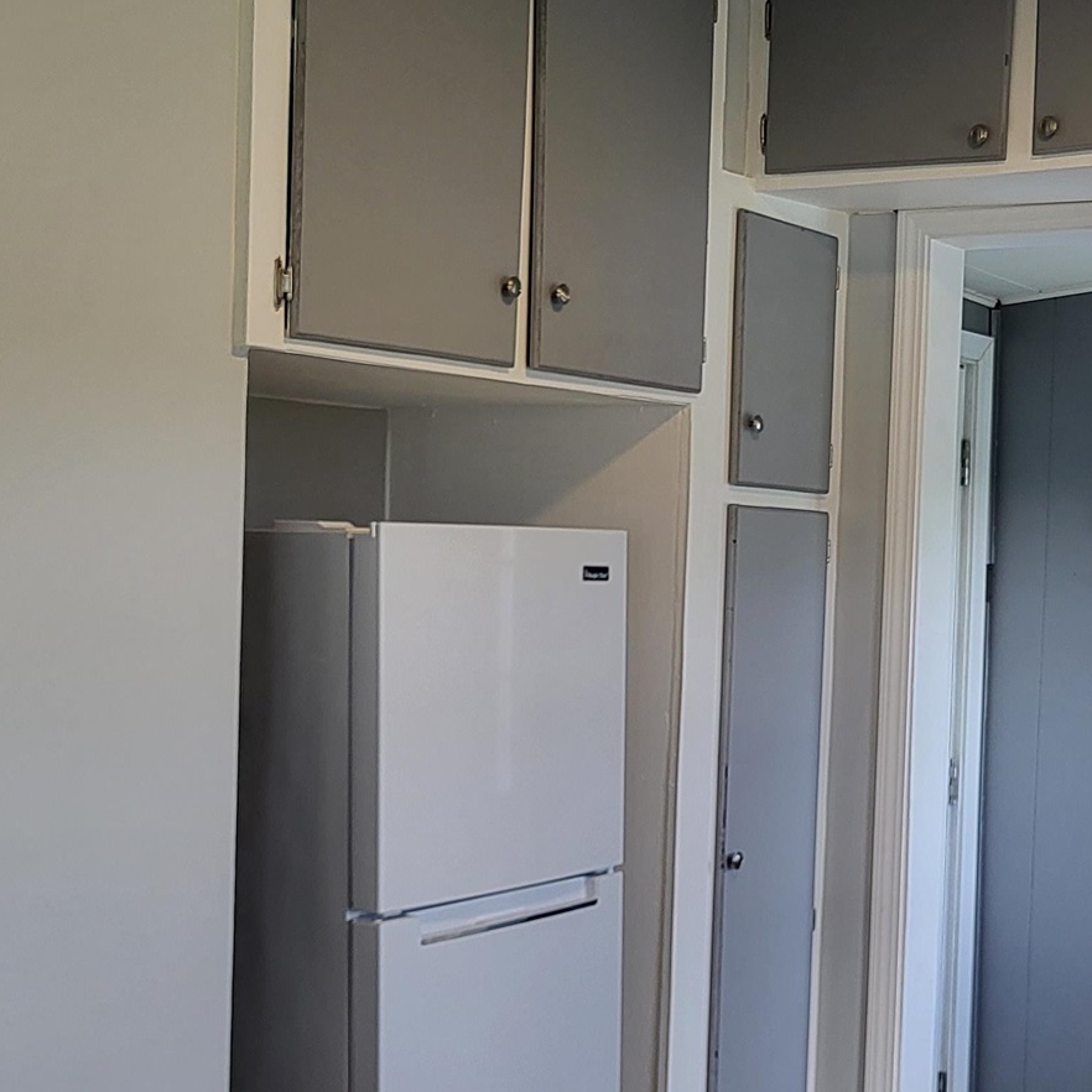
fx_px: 2141
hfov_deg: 28.4
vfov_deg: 28.4
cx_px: 749
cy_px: 729
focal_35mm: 60
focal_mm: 5.4
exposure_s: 1/120
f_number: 1.8
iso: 200
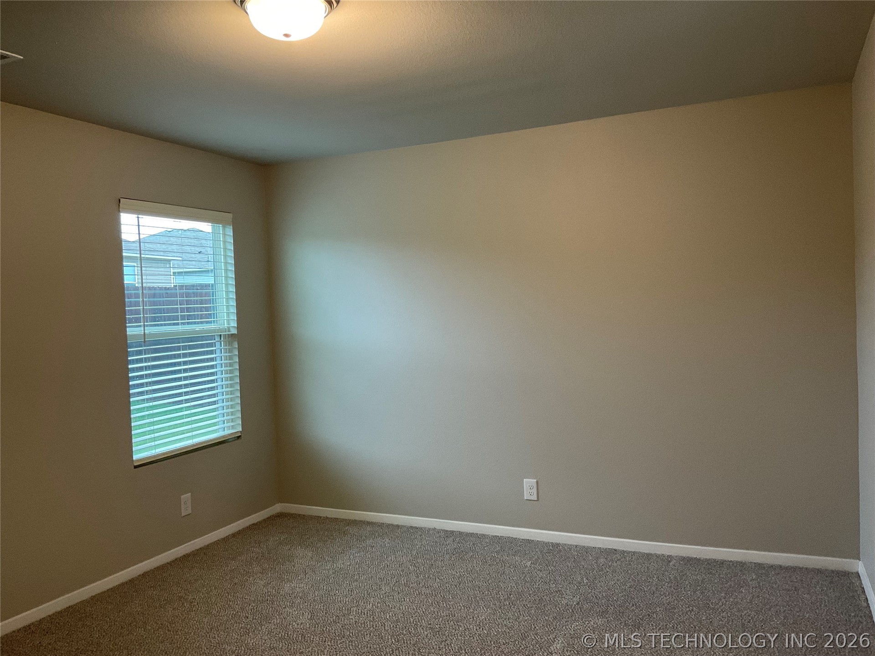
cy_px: 328
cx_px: 438
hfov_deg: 61.7
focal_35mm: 29
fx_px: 733
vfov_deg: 48.2
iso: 100
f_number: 1.8
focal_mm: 3
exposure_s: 1/60
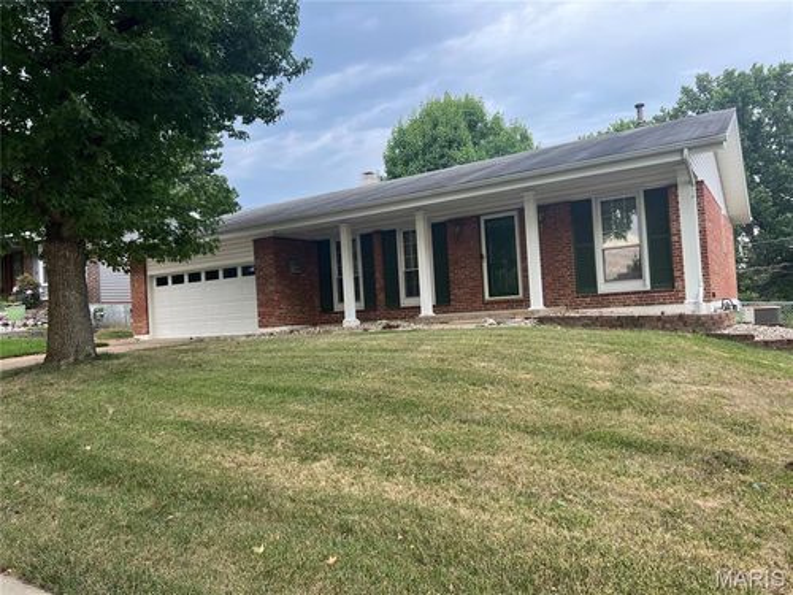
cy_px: 298
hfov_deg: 67.3
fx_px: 596
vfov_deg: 53.1
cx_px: 396
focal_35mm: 26
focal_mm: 5.7
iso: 40
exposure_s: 1/198
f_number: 1.5
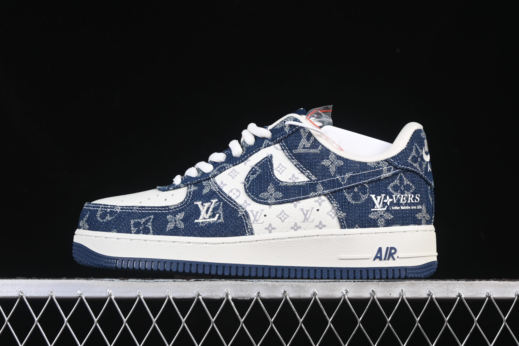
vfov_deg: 18.2
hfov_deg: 27.0
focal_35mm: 75
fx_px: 1081
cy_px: 173
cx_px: 260
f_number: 7.1
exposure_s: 1/80
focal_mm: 50
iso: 160
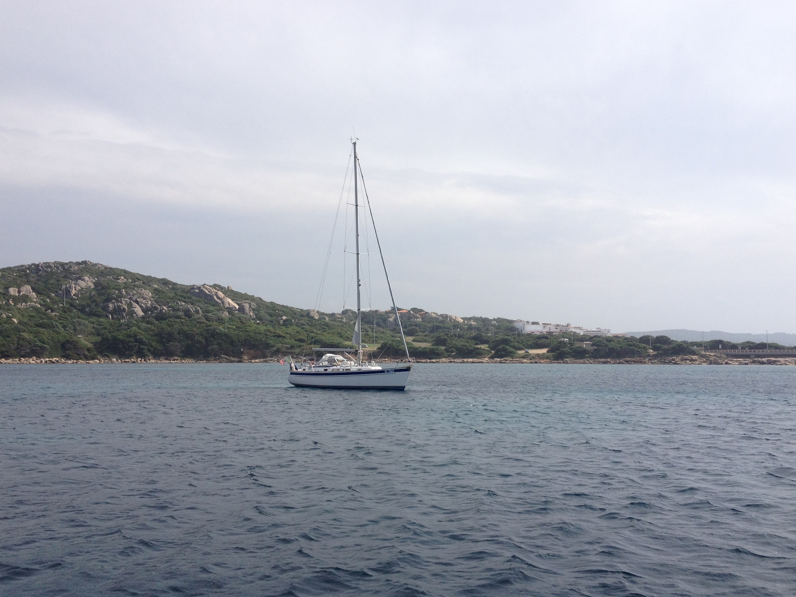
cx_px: 399
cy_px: 312
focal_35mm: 38
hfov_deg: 49.0
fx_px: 874
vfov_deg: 37.7
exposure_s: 1/2123
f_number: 2.4
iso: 64
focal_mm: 4.28
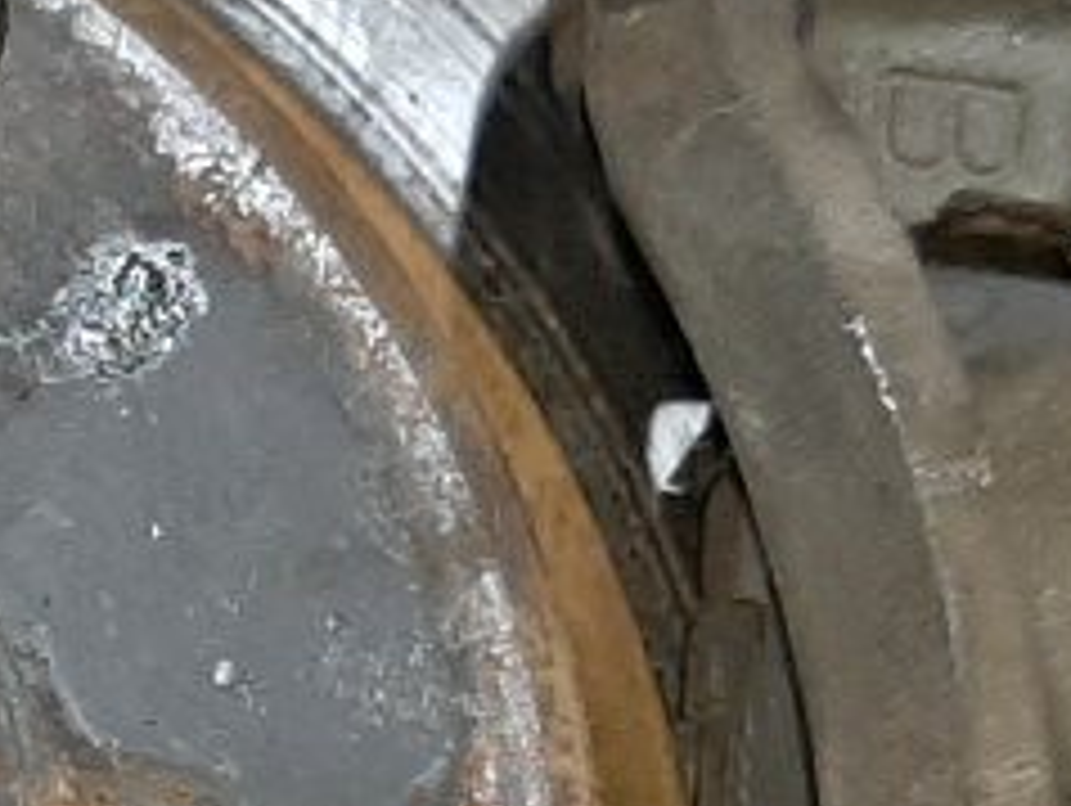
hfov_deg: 12.0
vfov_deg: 9.3
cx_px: -526
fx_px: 4862
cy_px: 1148
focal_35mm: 157
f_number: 1.7
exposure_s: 1/50
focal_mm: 3.93
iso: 176
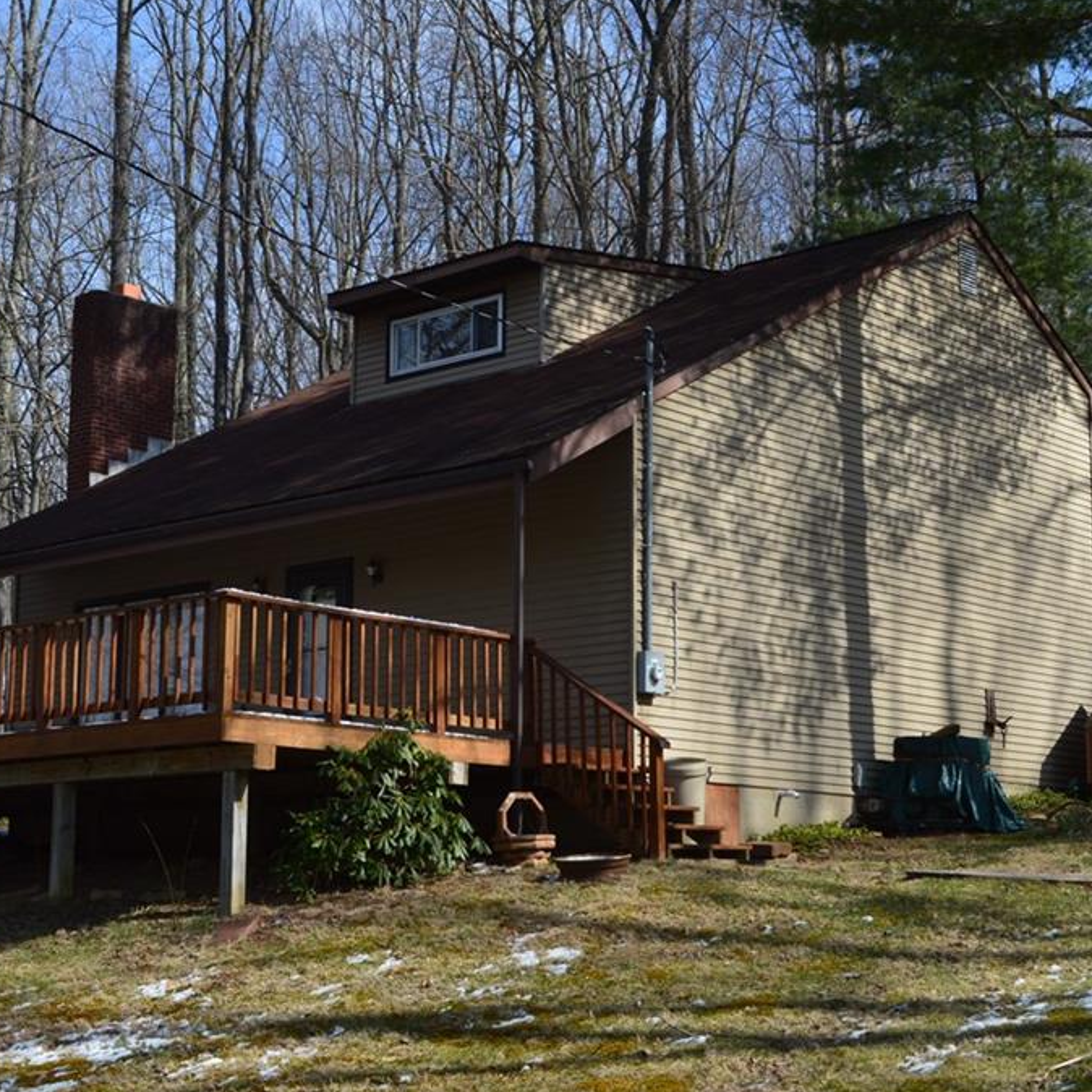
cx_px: 471
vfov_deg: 29.6
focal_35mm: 58
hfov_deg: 29.5
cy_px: 544
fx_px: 2070
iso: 400
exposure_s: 1/320
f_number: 10
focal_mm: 30
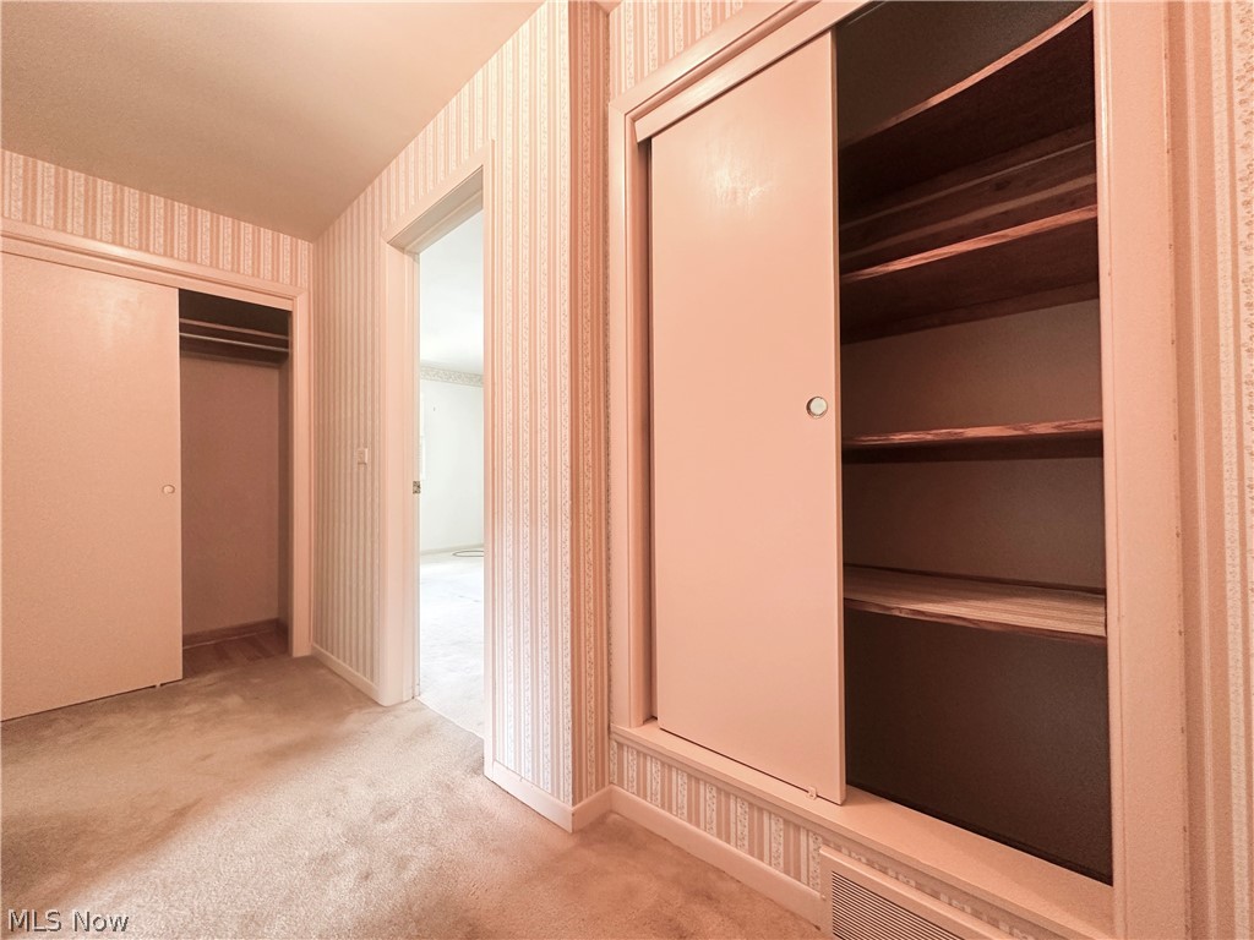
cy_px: 470
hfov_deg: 102.1
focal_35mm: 14
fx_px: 507
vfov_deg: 85.7
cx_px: 627
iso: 250
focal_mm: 2.22
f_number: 2.2
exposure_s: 1/60
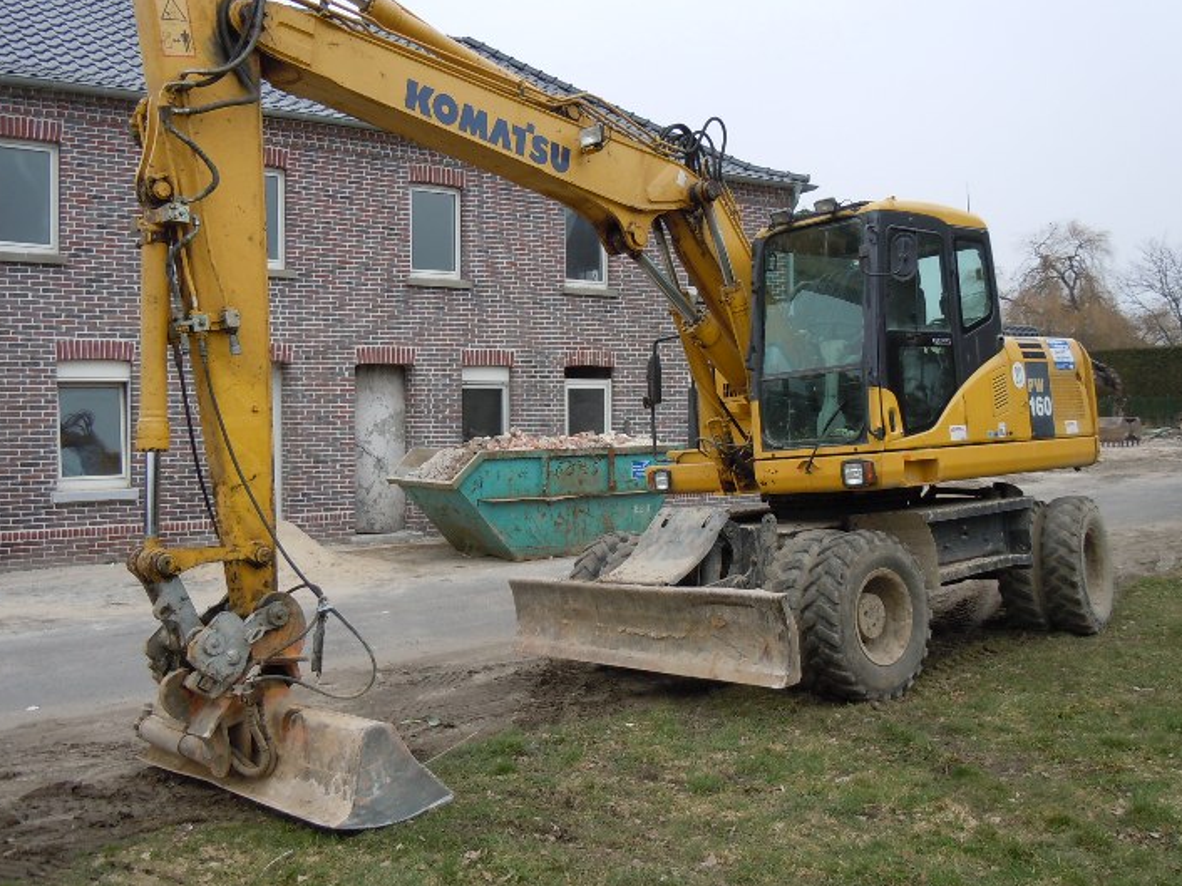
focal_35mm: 34
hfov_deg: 54.0
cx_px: 578
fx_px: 1161
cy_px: 389
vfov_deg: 41.7
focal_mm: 5.4
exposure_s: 1/320
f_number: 3.5
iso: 100
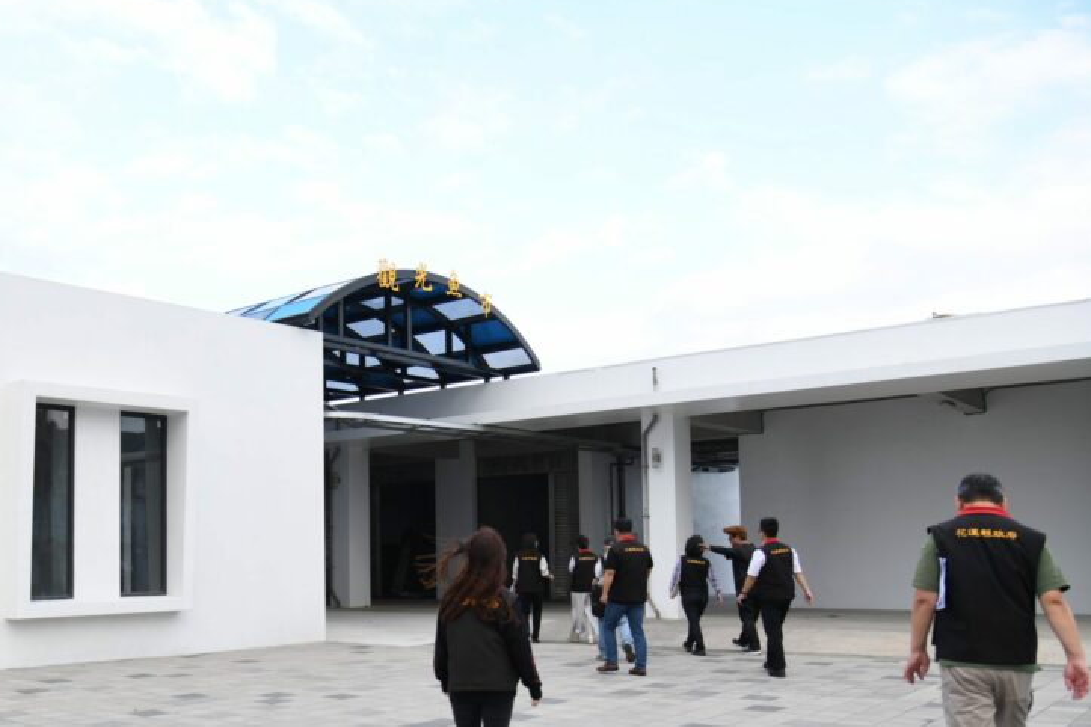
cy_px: 471
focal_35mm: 34
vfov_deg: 38.5
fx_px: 1030
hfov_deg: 55.2
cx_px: 410
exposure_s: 1/250
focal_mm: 24
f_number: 4
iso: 160
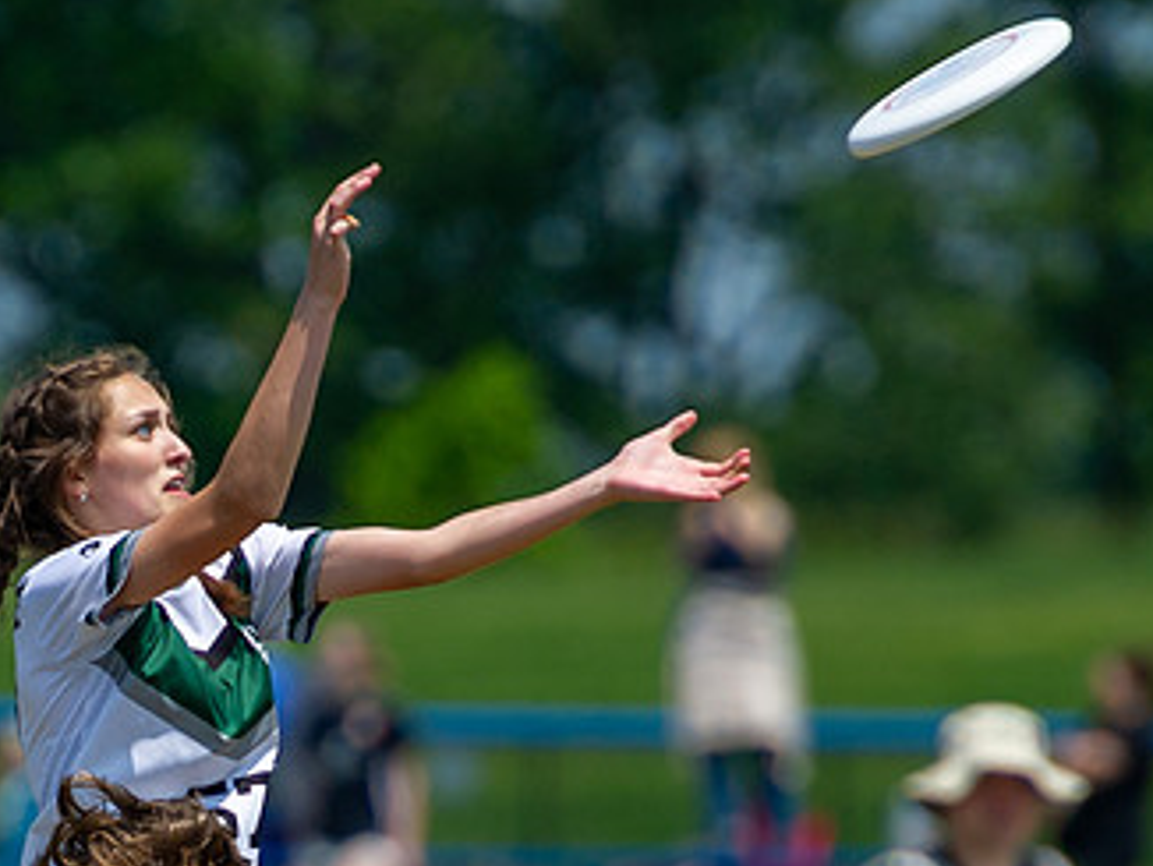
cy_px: 803
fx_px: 32166
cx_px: 160
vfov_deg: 1.5
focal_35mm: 965
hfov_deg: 2.1
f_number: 4
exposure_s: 1/2500
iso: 250
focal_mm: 270
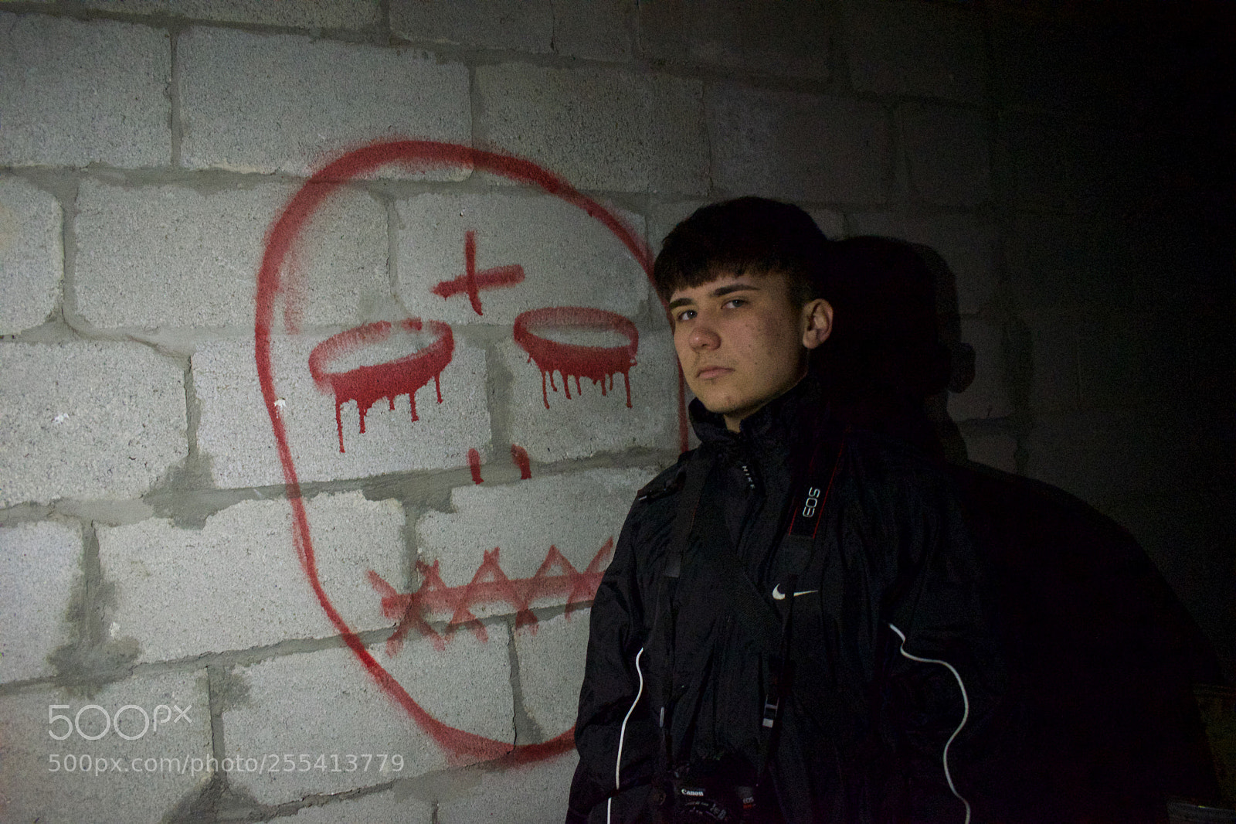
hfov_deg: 67.4
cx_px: 618
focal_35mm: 27
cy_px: 412
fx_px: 927
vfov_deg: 47.9
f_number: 3.5
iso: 6400
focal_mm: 18
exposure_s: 1/25
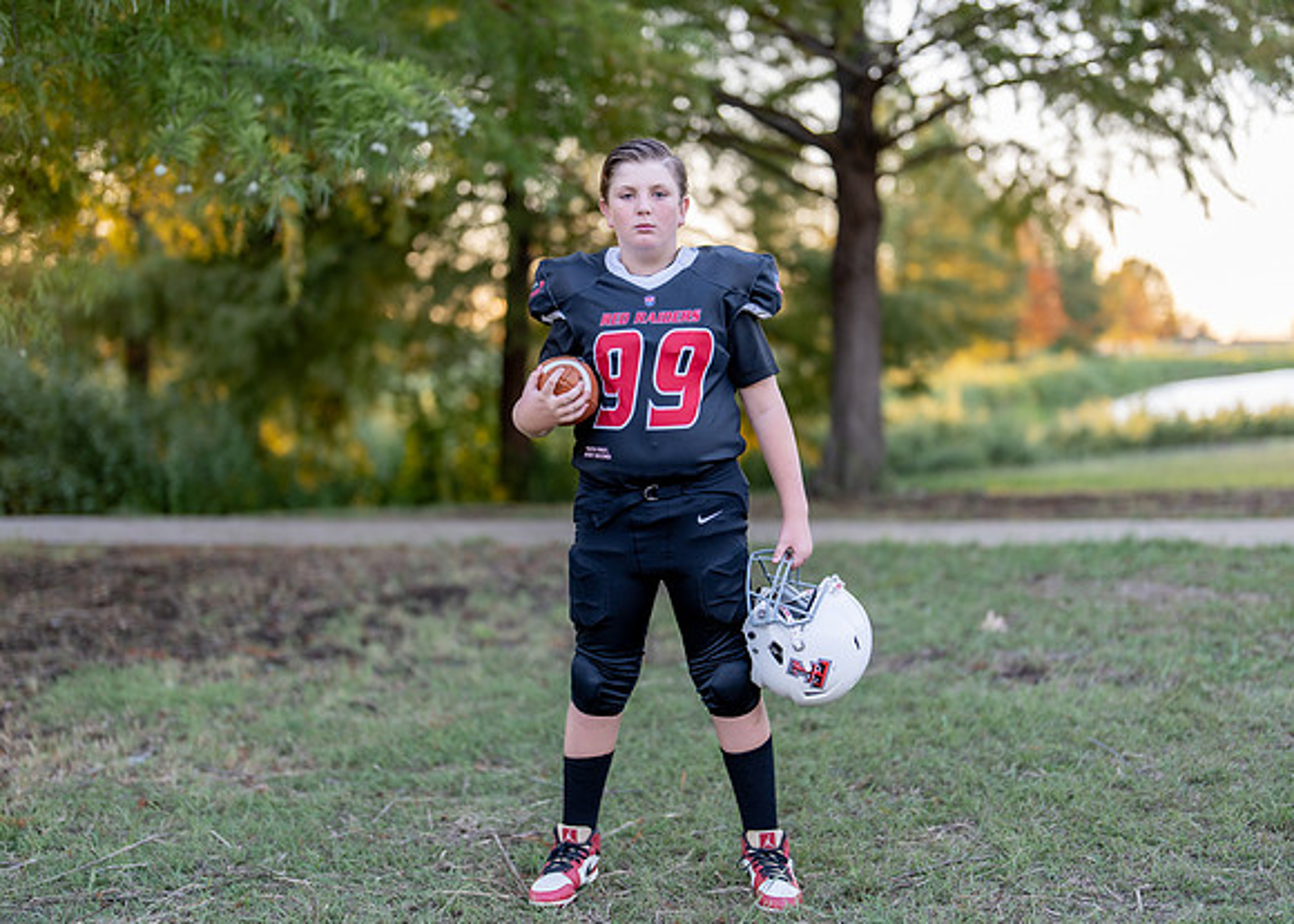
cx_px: 644
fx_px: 2088
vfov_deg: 24.9
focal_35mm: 57
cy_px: 440
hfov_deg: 34.4
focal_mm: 50
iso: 100
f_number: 1.2
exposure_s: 1/320
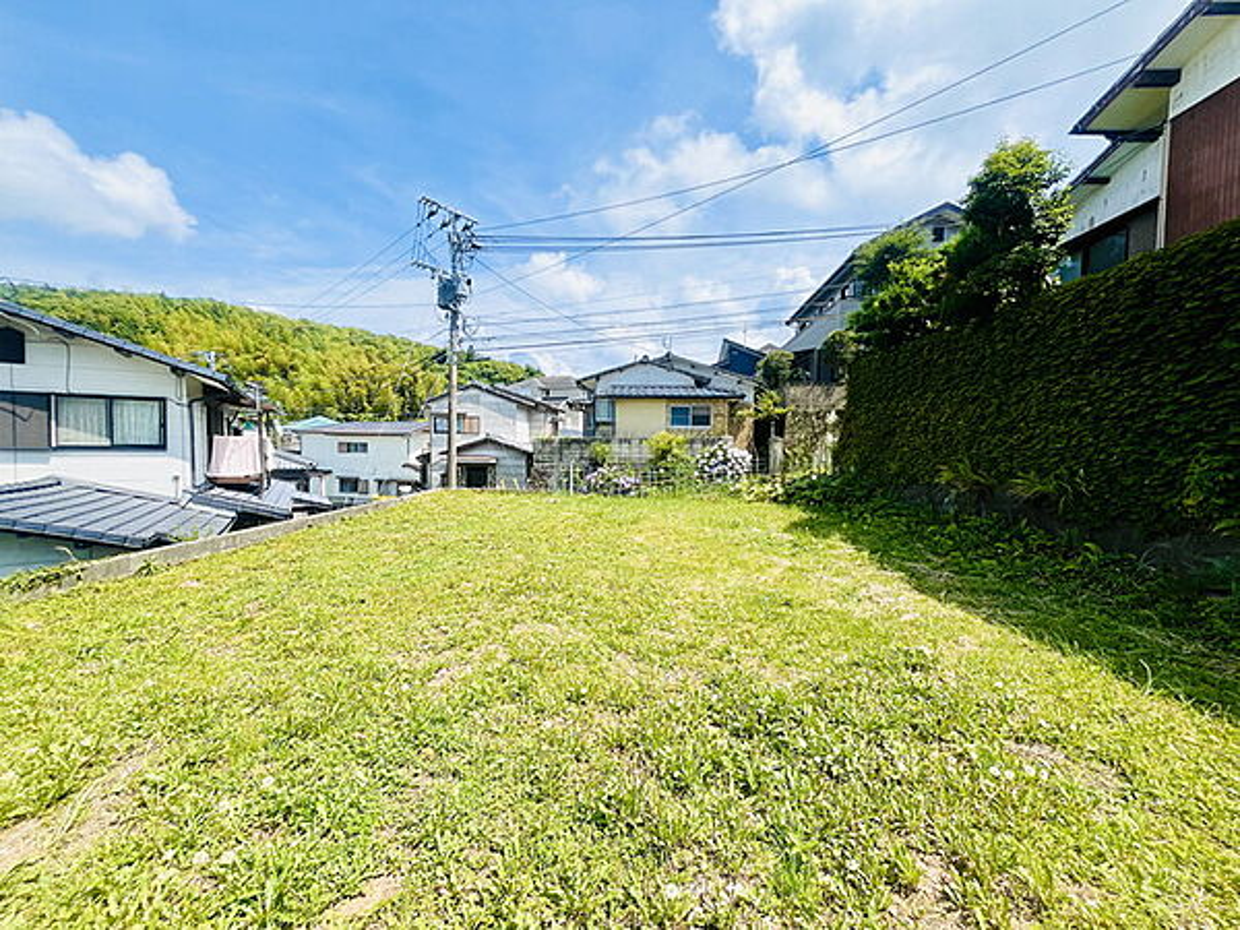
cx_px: 620
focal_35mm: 14
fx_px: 502
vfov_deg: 85.7
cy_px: 465
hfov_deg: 102.1
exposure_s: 1/943
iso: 32
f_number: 2.4
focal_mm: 1.54
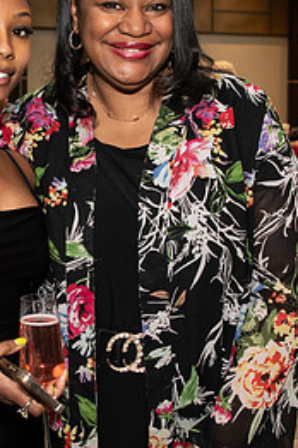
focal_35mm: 67
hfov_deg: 20.0
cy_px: 209
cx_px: 34
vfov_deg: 30.1
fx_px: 832
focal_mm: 24
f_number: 4
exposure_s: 1/60
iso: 1000
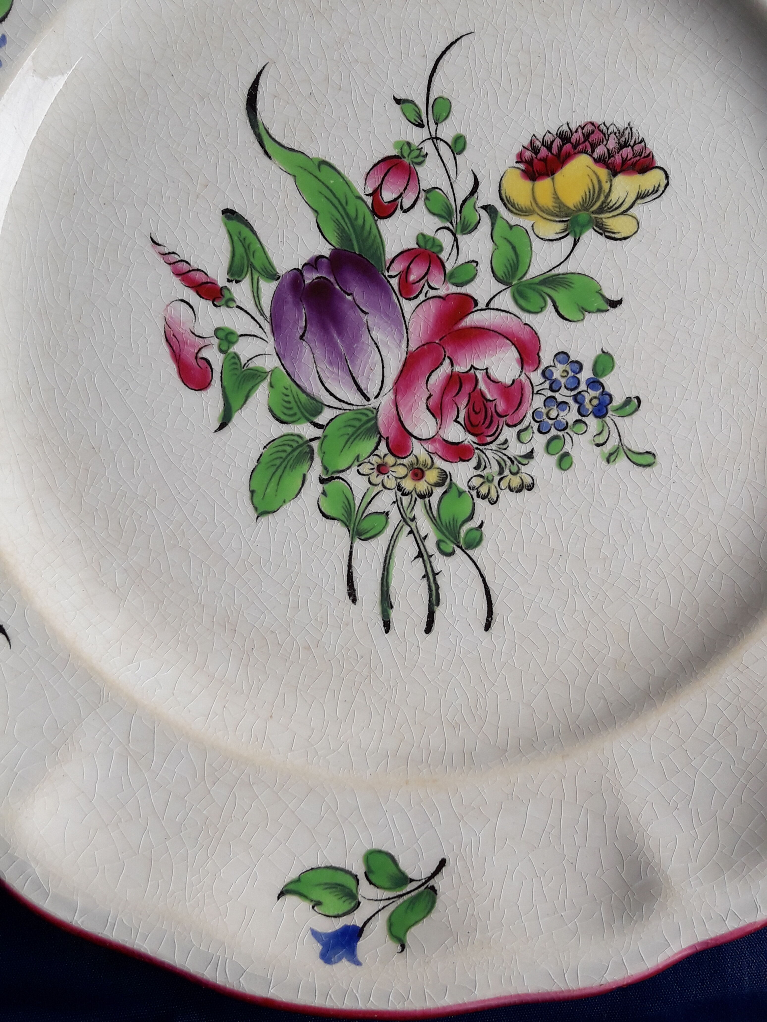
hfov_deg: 49.7
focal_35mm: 28
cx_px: 384
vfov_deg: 63.4
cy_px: 511
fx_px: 827
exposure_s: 1/242
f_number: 1.9
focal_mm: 3.7
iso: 40
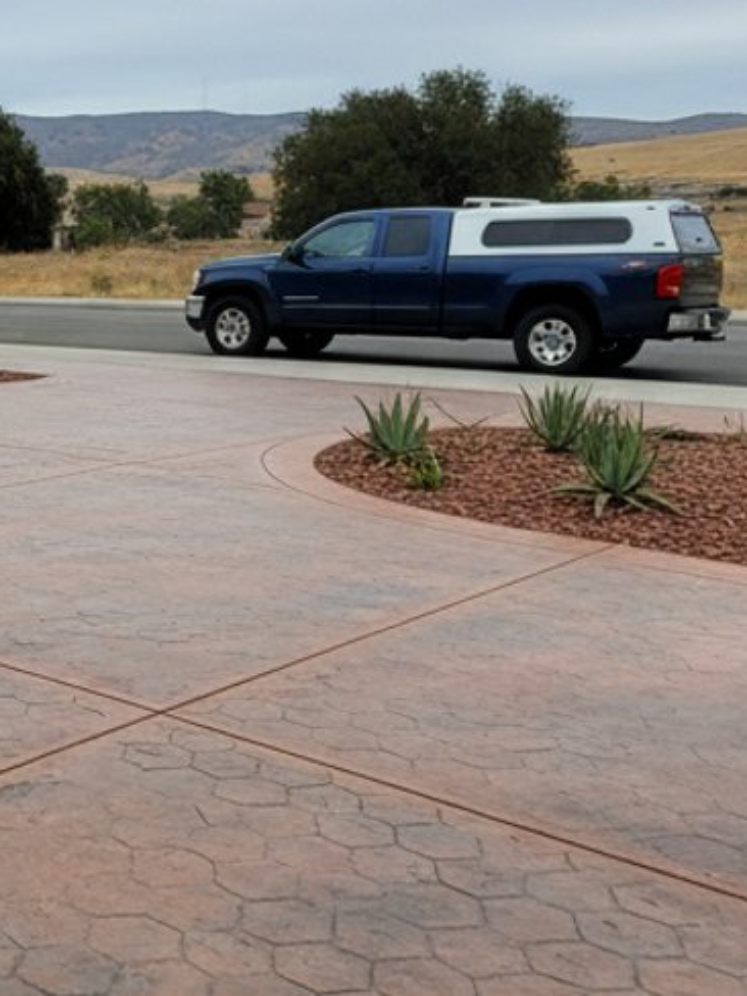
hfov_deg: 23.5
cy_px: 412
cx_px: -47
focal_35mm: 59
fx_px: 1698
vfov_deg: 32.6
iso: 489
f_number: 1.78
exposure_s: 1/1392
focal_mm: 6.8
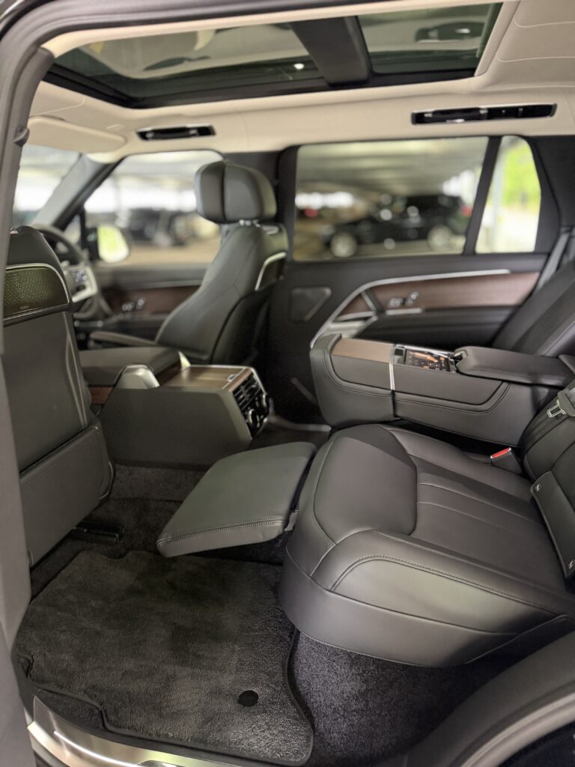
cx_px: 288
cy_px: 384
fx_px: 532
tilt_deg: -17.9
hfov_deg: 56.8
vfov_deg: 71.6
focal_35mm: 24
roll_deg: +1.7
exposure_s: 1/24
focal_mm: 6.76
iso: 1600
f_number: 1.78
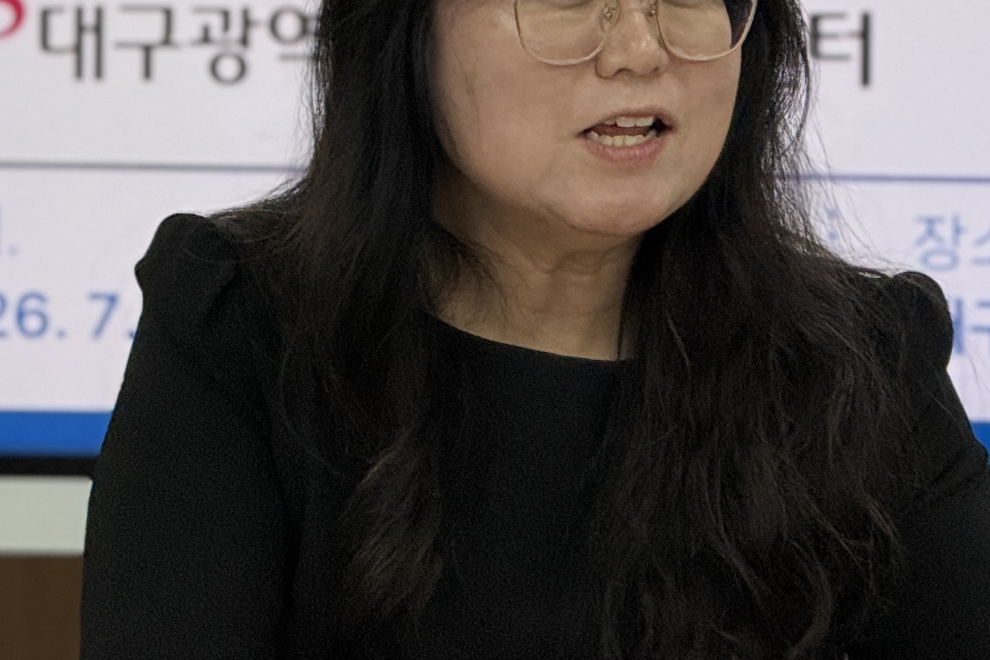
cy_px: 62
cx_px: 894
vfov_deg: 4.2
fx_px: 9104
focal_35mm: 331
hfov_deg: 6.2
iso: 160
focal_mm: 15.66
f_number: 2.8
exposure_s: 1/120
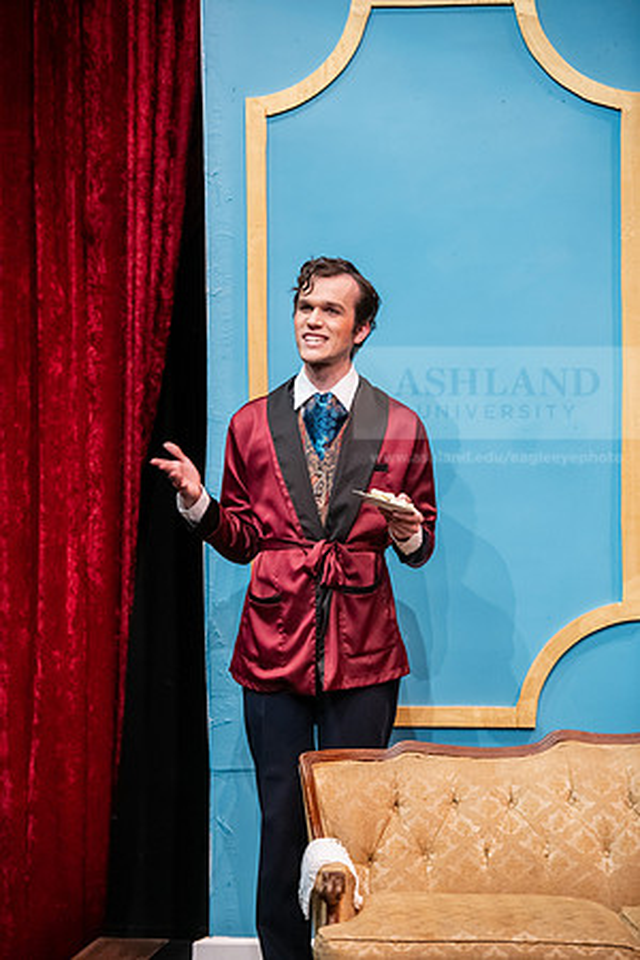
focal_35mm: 120
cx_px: 320
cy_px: 480
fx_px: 3200
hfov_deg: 11.4
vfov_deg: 17.1
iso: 3200
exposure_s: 1/200
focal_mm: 120
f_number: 3.2
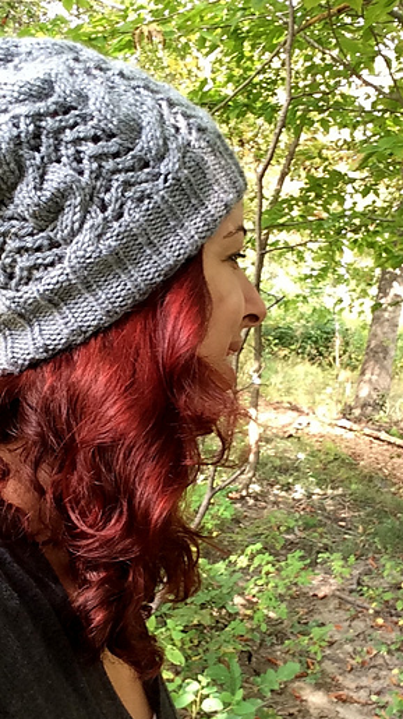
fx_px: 799
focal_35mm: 42
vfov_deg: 48.2
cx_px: 178
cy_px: 412
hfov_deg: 28.3
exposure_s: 1/60
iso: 50
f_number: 2.4
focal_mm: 2.15
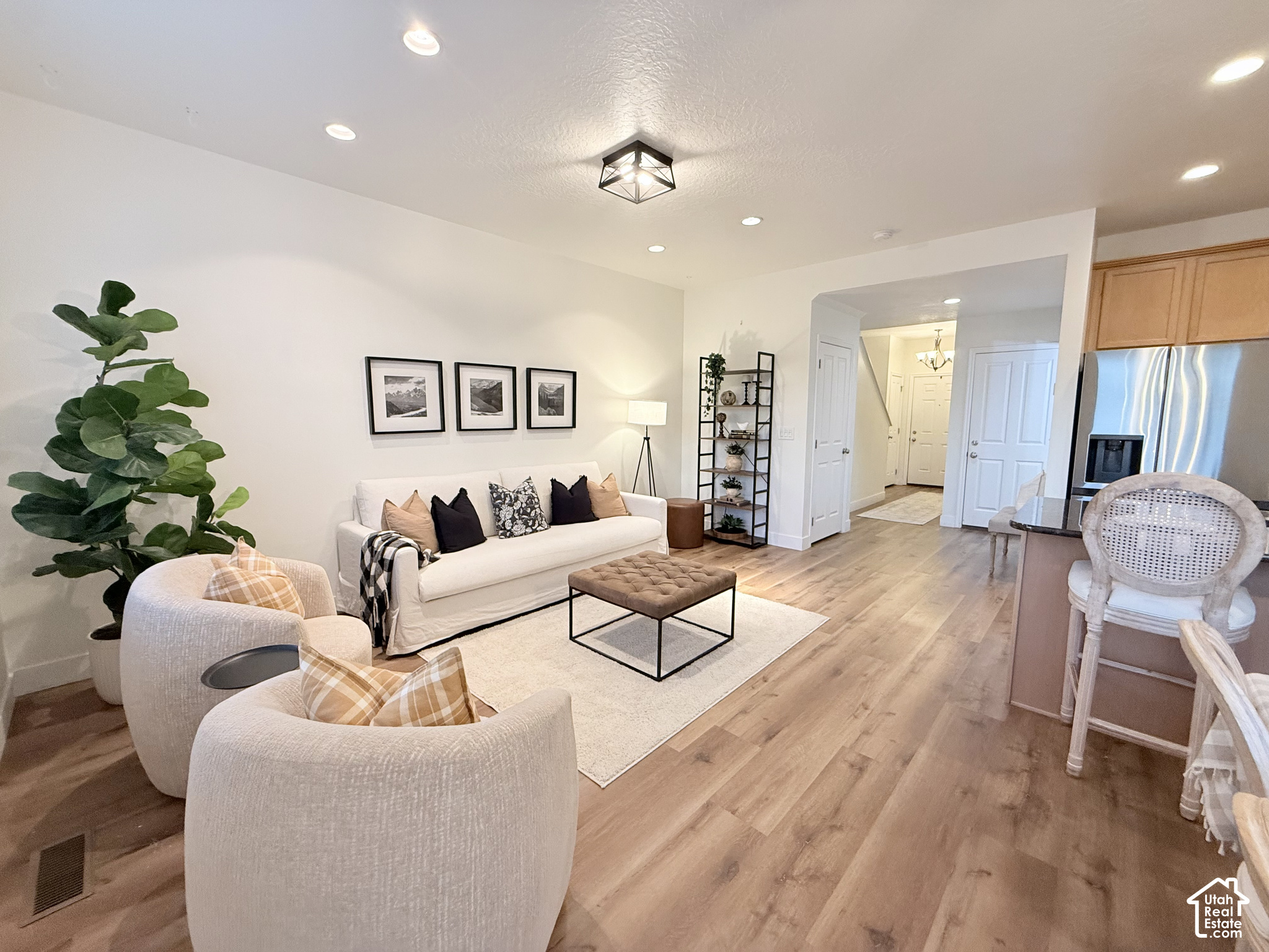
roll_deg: +0.3
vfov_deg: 85.7
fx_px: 513
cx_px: 634
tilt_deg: -5.6
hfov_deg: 102.1
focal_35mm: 14
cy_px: 476
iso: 320
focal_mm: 2.22
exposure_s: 1/120
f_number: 2.2
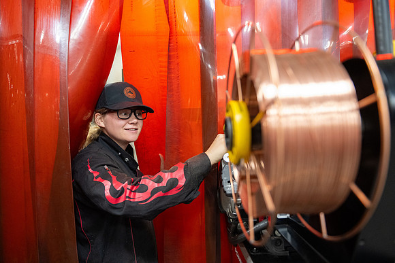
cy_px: 132
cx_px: 198
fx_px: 263
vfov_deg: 53.2
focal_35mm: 24
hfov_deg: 73.7
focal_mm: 24
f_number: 2.8
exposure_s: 1/200
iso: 2500
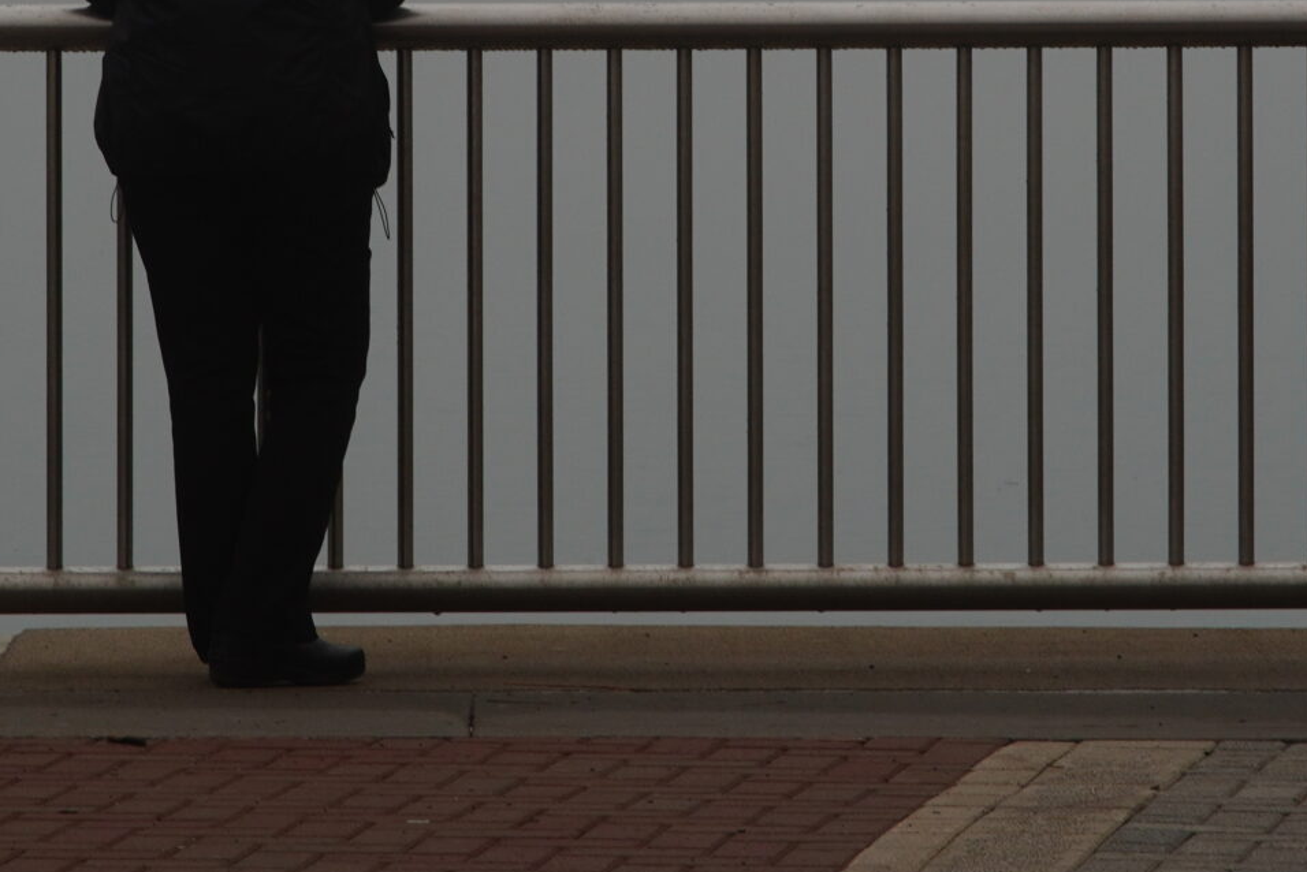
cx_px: 700
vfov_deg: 4.0
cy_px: -51
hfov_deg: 6.0
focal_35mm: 341
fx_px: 12396
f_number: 13
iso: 200
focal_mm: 85
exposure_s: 1/125
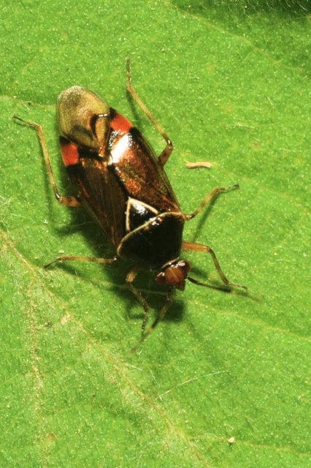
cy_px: 234
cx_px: 156
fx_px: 2043
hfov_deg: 8.7
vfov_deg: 13.0
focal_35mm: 158
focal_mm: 105
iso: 100
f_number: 29
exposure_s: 1/60
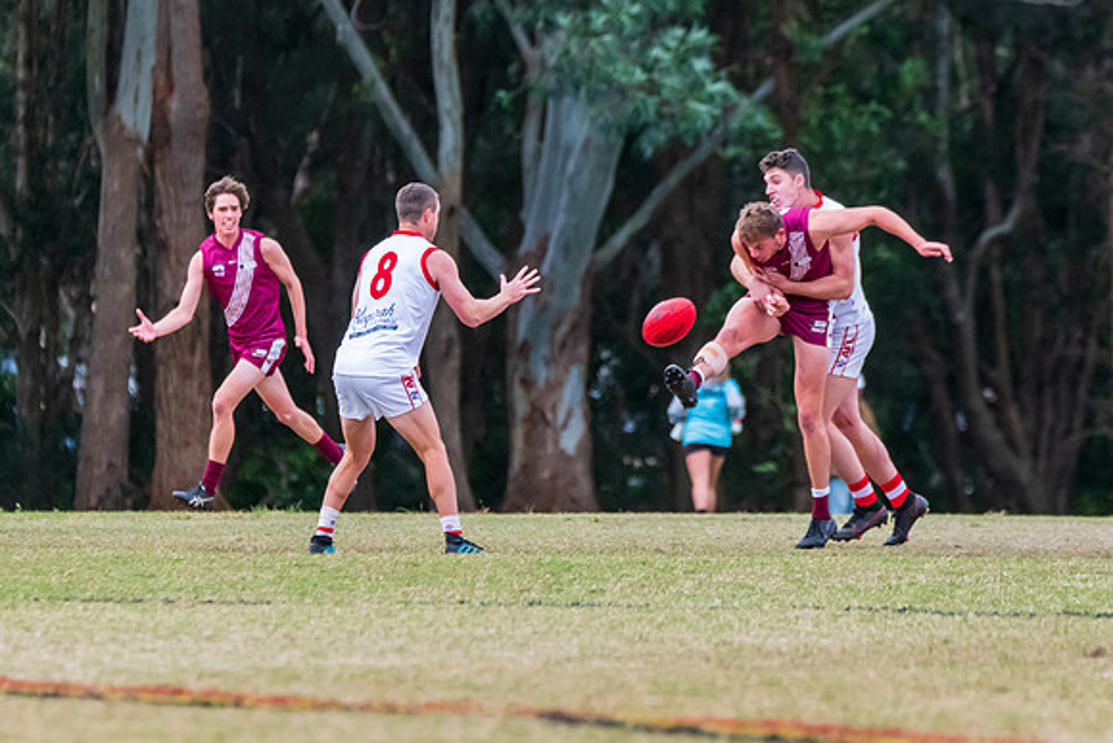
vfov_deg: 2.8
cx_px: 603
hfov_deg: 4.1
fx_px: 15381
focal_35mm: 497
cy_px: 407
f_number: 6
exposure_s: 1/1250
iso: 3200
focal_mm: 350
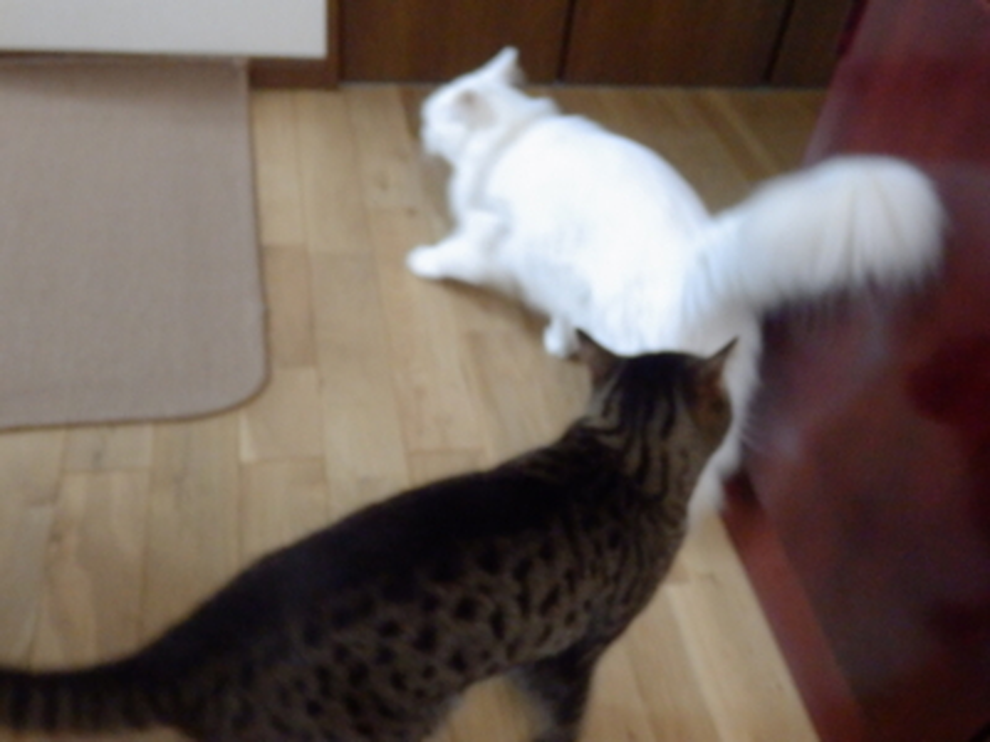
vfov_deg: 42.9
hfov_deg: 55.4
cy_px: 371
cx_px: 495
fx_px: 944
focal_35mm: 33
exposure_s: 1/30
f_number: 3.4
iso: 1600
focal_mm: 6
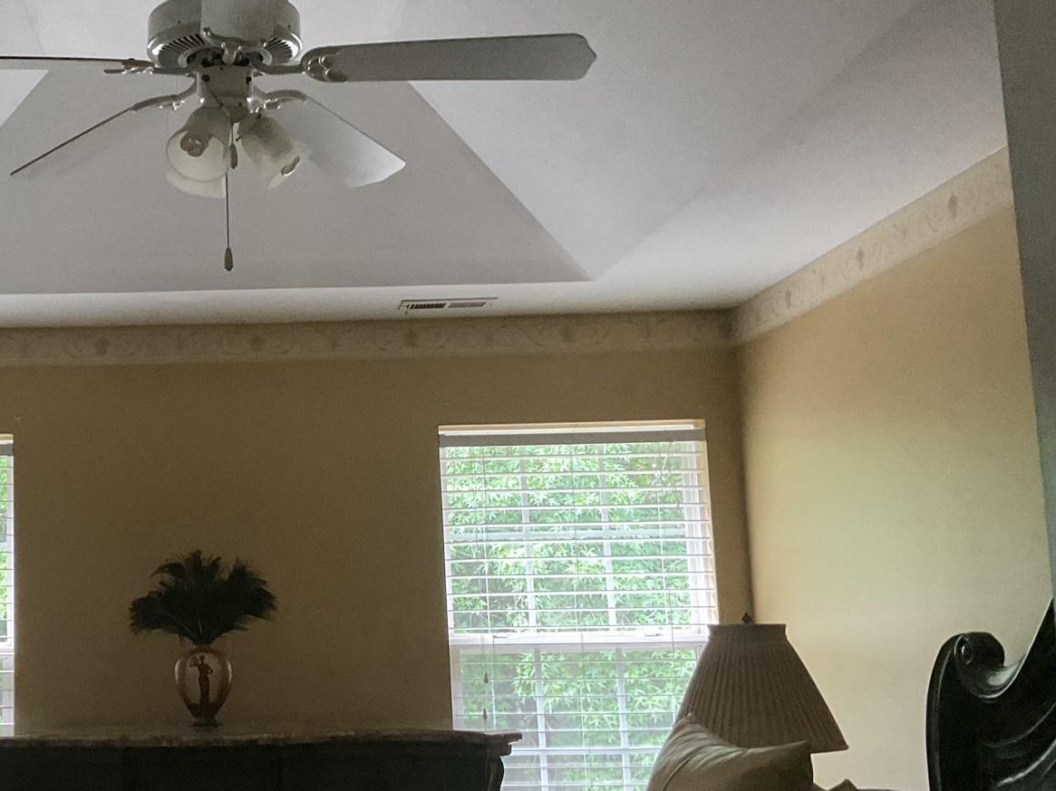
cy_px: 399
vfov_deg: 28.5
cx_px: 189
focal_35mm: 51
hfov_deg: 36.1
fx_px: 1555
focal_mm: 3
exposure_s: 1/60
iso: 160
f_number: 1.8
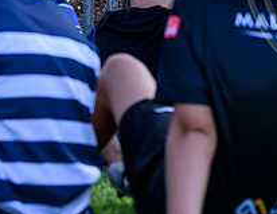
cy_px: -56
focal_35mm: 298
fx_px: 2410
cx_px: 391
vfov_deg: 5.1
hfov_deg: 6.5
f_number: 5.6
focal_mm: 82
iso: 500
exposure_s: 1/640
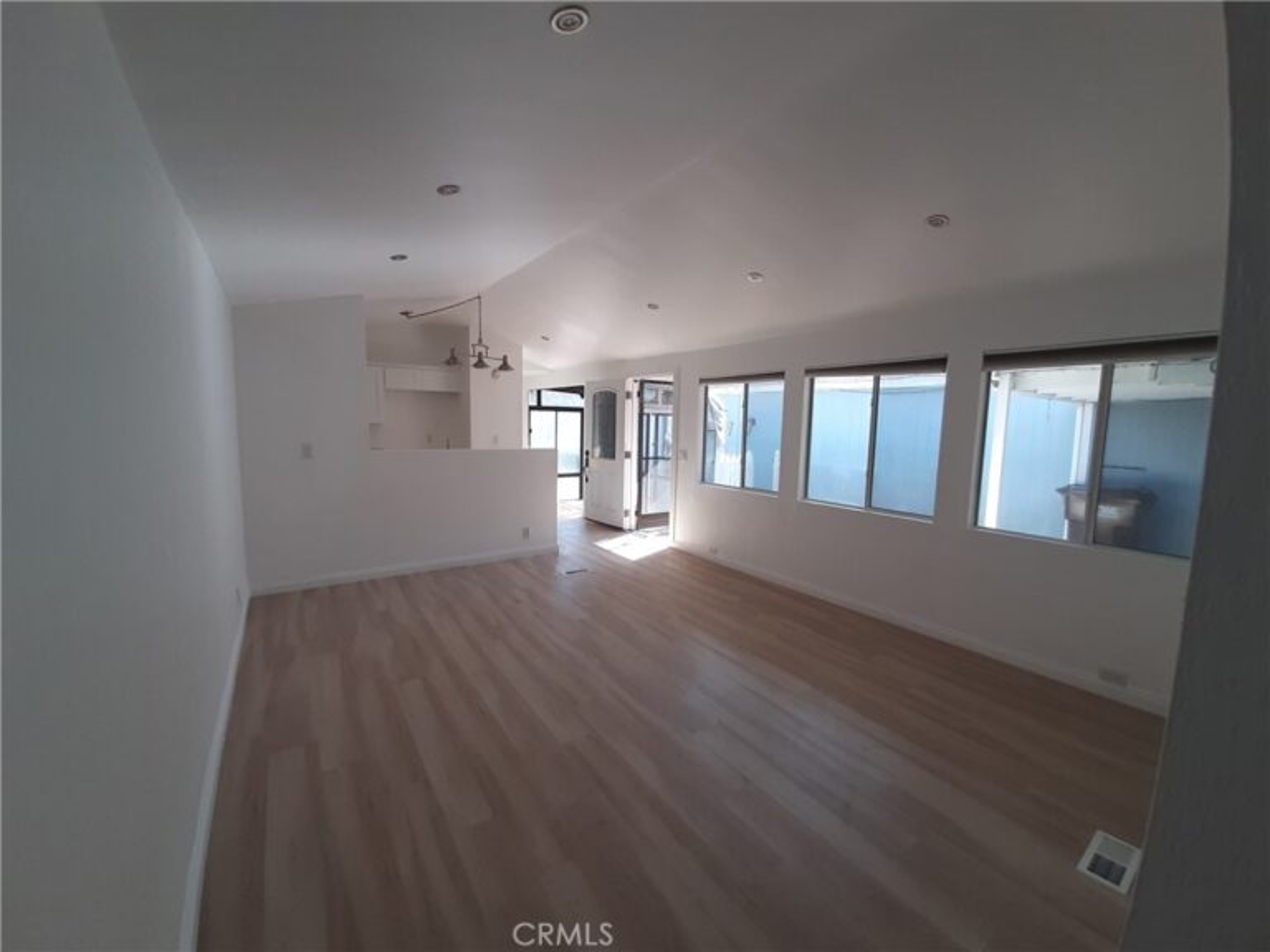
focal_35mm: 13
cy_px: 476
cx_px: 635
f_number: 2.2
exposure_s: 1/120
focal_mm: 1.42
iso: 64
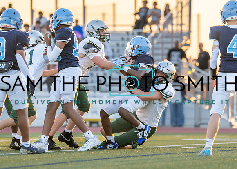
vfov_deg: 3.8
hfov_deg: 5.3
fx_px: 2544
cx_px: 128
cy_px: 71
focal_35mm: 378
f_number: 2.8
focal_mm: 200
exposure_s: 1/2000
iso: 800
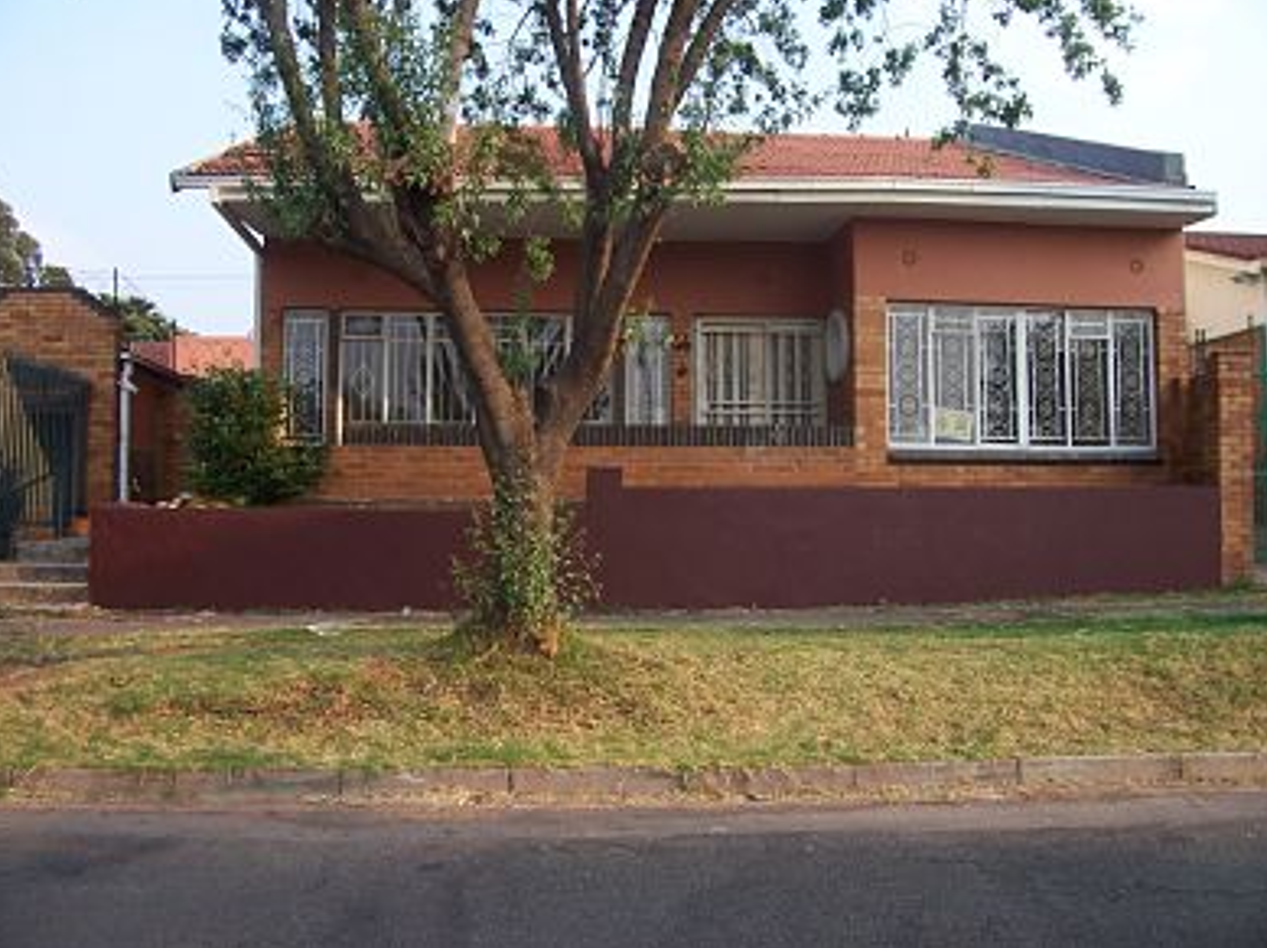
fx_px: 1280
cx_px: 635
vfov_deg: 40.6
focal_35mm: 35
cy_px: 466
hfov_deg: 52.7
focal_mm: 5.6
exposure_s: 1/350
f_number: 2.7
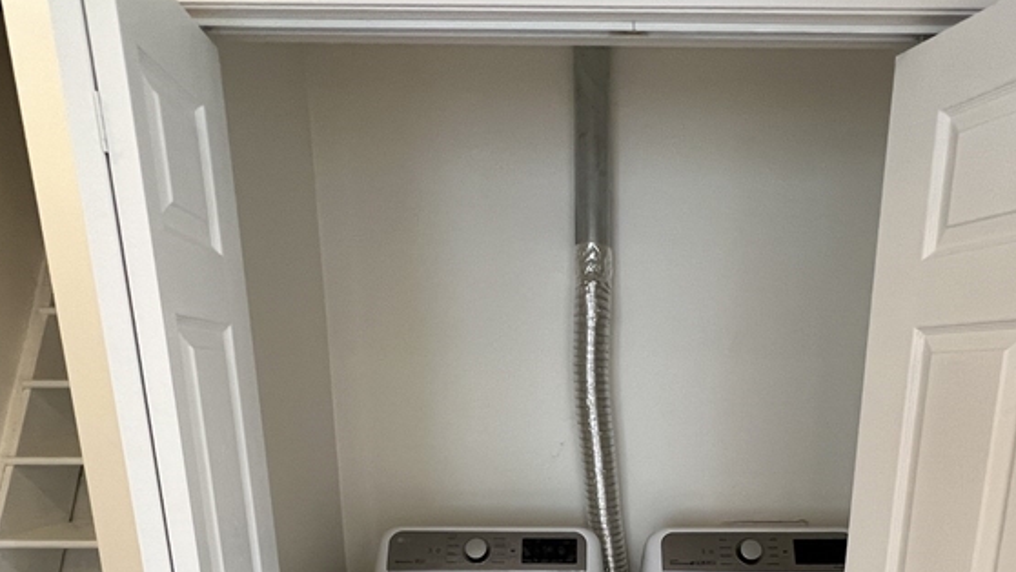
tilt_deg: -15.6
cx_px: 584
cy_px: 603
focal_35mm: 26
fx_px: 701
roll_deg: +0.0
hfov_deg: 71.5
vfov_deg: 38.2
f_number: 1.8
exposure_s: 1/120
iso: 125
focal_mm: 1.57
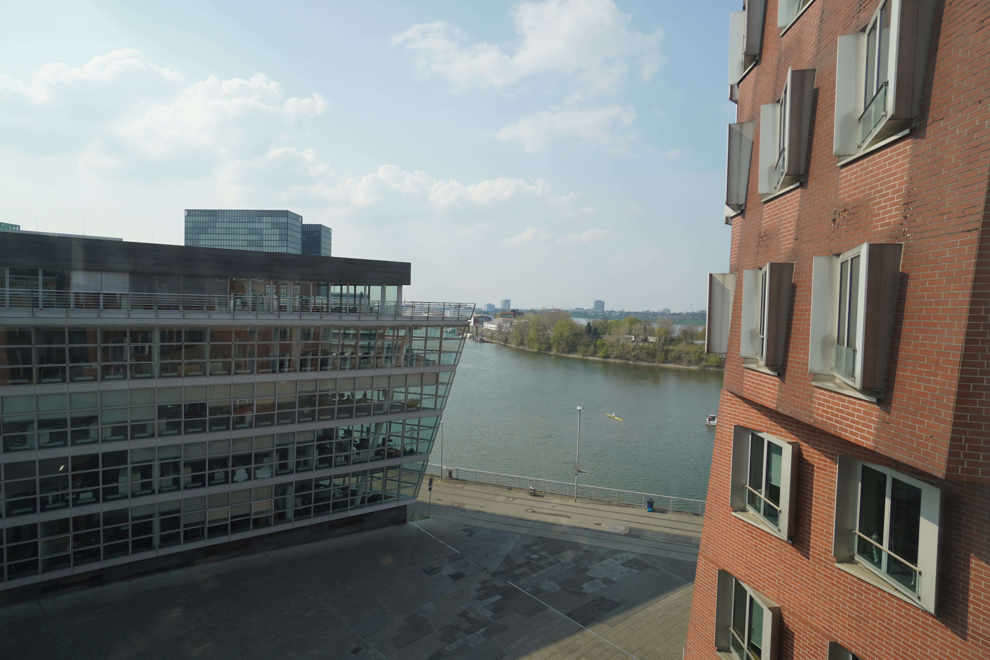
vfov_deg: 67.4
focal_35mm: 18
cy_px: 330
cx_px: 495
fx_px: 495
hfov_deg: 90.0
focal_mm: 12
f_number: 4.5
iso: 100
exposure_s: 1/640
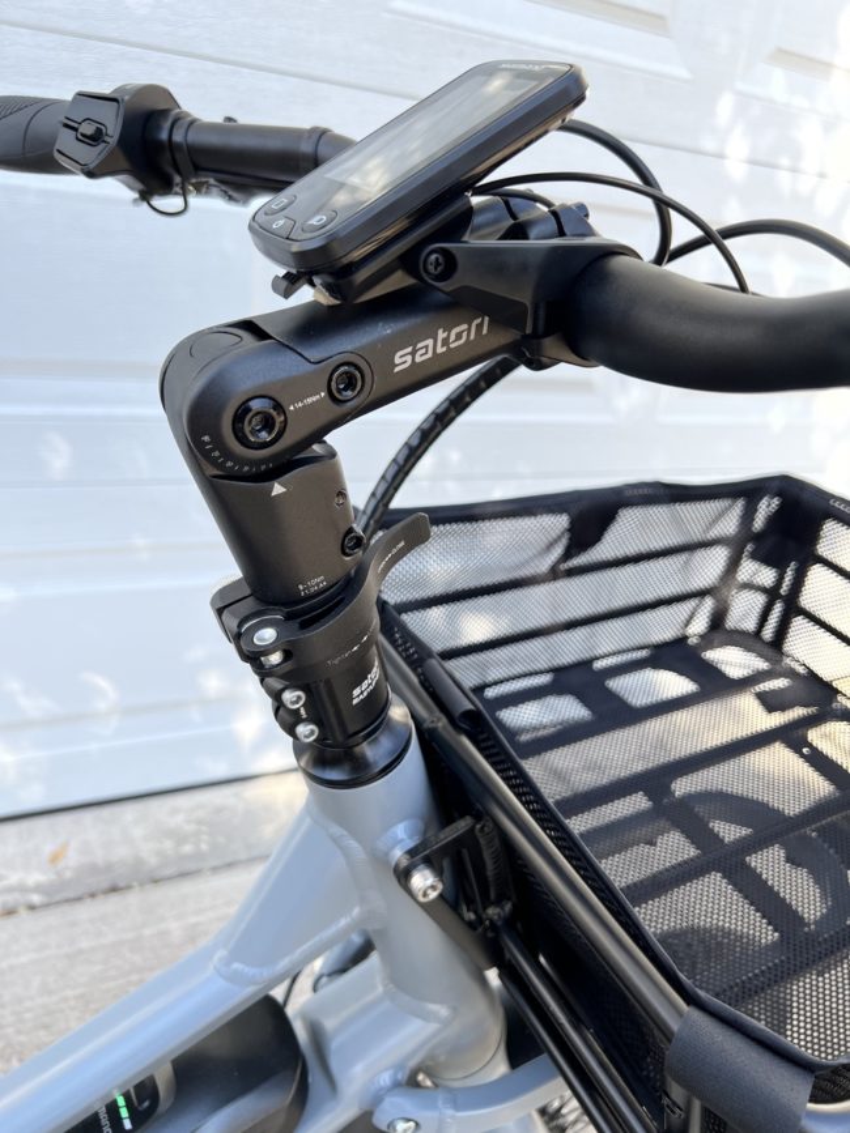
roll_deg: -8.0
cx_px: 425
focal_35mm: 26
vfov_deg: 67.3
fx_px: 851
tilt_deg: -23.4
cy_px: 566
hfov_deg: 53.1
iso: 50
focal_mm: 5.7
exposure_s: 1/658
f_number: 1.5
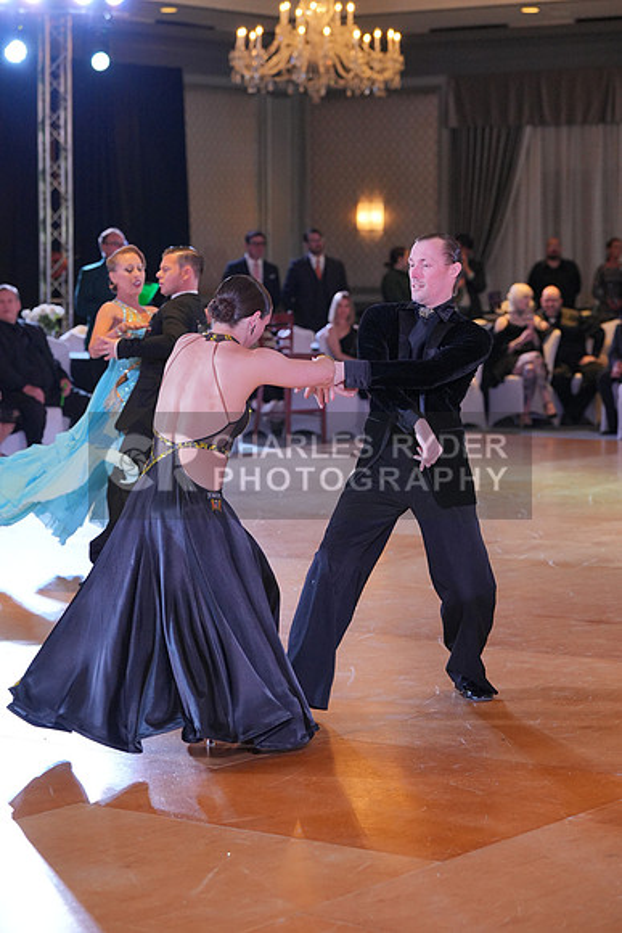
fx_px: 2383
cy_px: 466
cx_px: 311
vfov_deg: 22.1
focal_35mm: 92
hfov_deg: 14.9
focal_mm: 92
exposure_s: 1/400
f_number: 4
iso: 3200
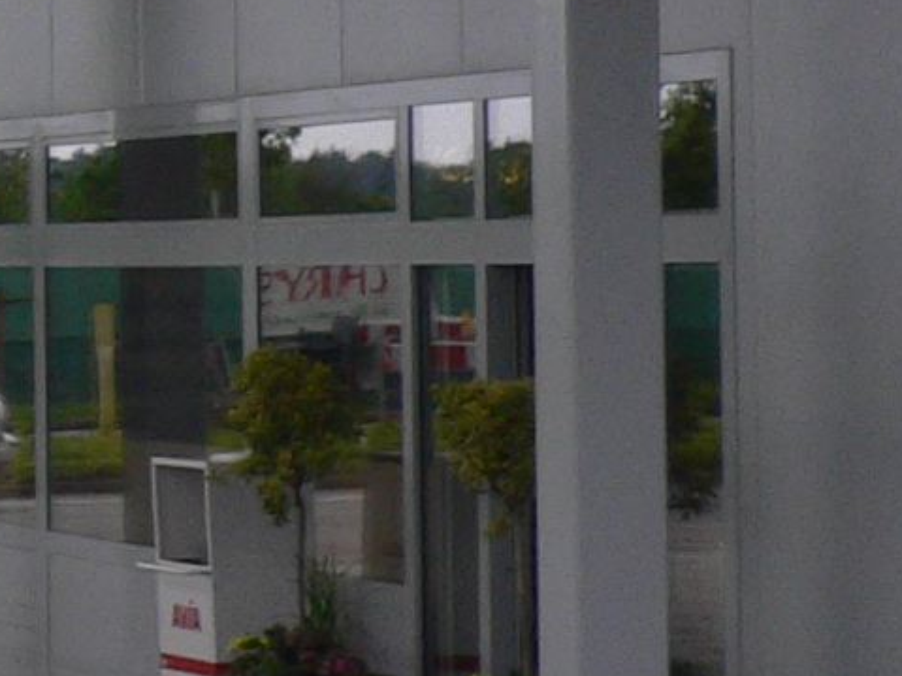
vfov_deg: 7.9
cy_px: 0
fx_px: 4871
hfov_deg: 9.4
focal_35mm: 187
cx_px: -1290
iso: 80
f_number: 5.6
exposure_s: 1/250
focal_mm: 5.8
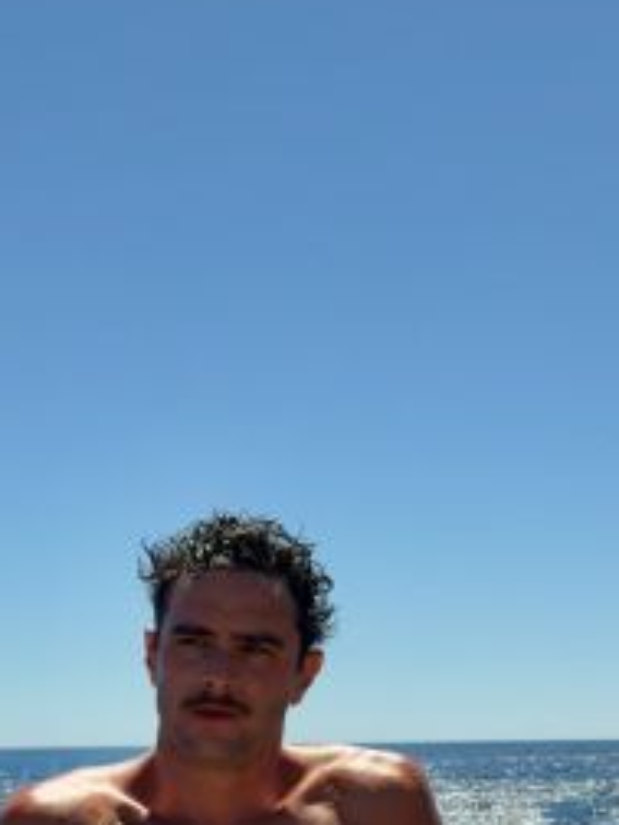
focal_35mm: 62
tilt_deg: +3.0
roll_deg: +0.4
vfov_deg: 30.4
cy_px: 674
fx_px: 1478
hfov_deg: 23.6
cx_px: 390
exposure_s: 1/6993
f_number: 1.6
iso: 64
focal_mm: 5.96
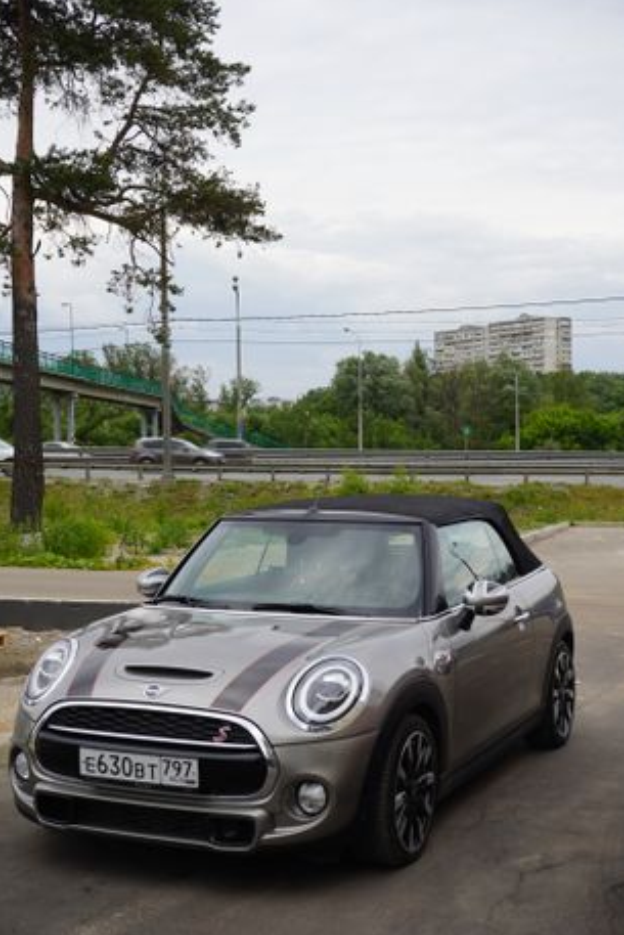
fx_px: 1299
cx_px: 314
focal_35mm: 50
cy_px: 462
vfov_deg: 39.6
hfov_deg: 27.0
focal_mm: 49
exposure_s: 1/125
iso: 100
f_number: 10
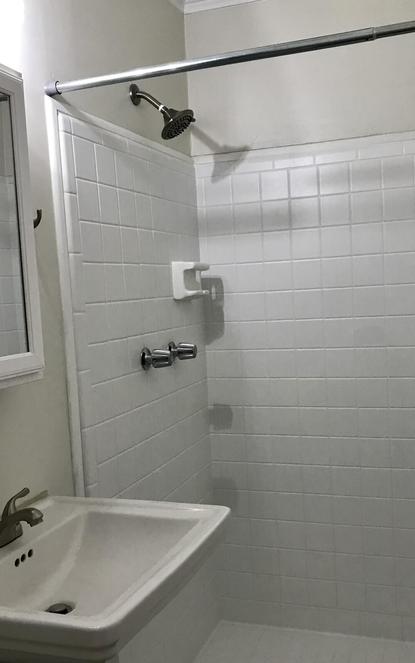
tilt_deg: -4.9
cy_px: 349
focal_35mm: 37
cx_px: 235
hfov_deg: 34.4
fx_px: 669
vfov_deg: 52.7
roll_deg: +3.9
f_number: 1.8
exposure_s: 1/30
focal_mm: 3.99
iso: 40
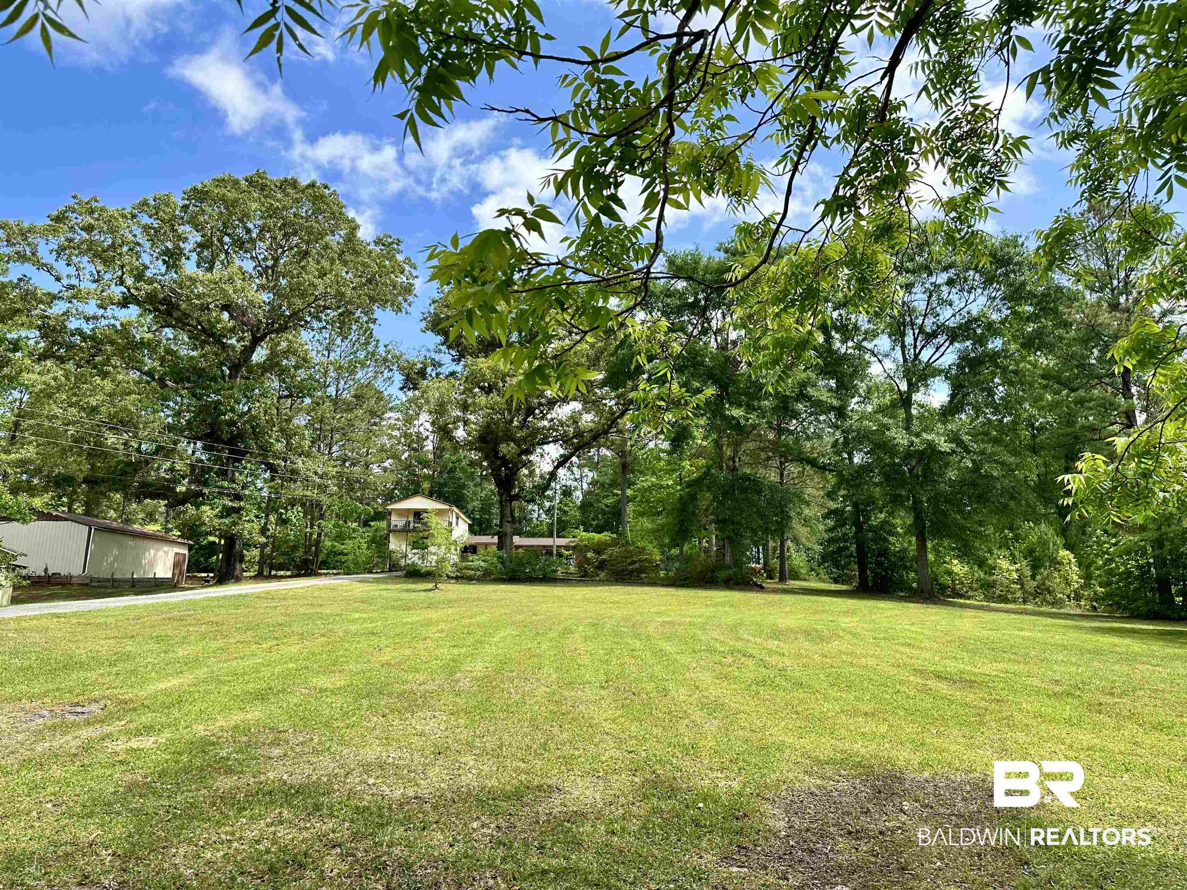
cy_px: 445
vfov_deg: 56.8
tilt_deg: +12.3
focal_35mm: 24
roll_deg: -0.6
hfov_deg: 71.6
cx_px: 594
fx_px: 823
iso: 80
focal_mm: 6.86
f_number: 1.78
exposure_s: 1/2028
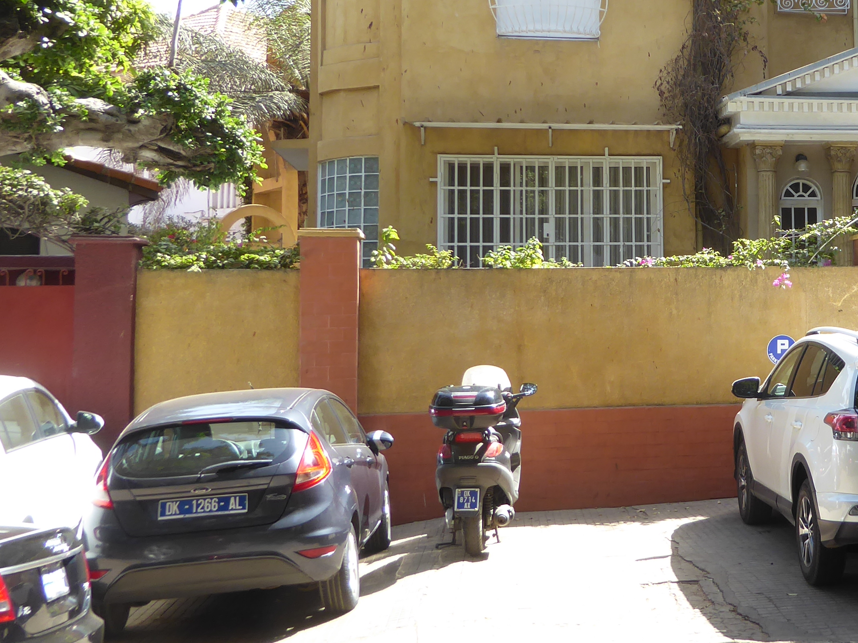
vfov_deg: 24.3
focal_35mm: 60
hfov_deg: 30.5
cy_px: 213
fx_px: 1487
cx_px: 796
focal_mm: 5.4
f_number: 3.5
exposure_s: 1/125
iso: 80
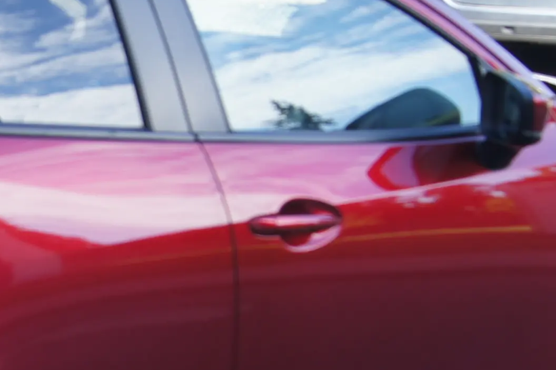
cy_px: 318
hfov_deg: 16.5
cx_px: -67
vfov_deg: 11.4
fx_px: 1852
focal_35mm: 120
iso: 100
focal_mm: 22
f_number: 5.6
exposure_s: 1/80
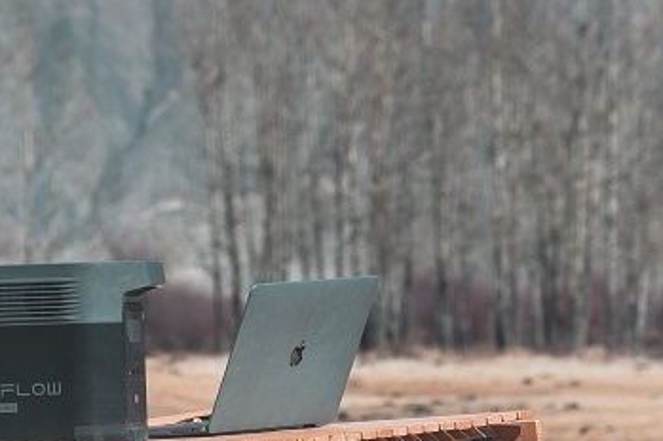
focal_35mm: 482
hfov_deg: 4.2
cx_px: -534
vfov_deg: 2.8
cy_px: 126
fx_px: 8868
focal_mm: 105
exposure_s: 1/320
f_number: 8
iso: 100
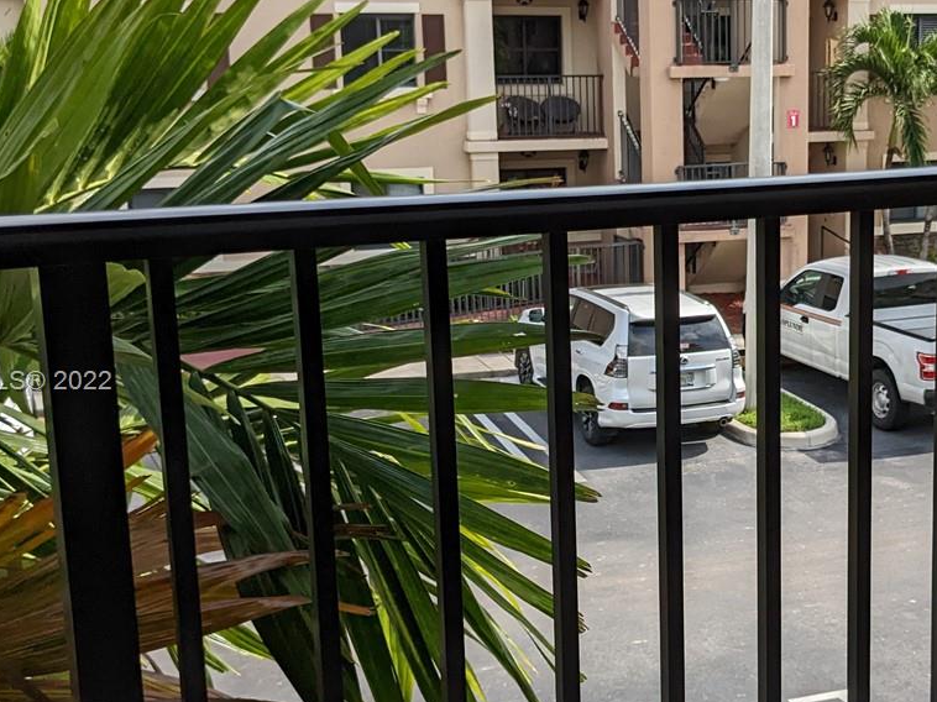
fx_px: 1542
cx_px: 706
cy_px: 383
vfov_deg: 25.6
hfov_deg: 33.1
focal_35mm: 57
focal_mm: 4.38
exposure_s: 1/3891
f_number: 1.73
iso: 70
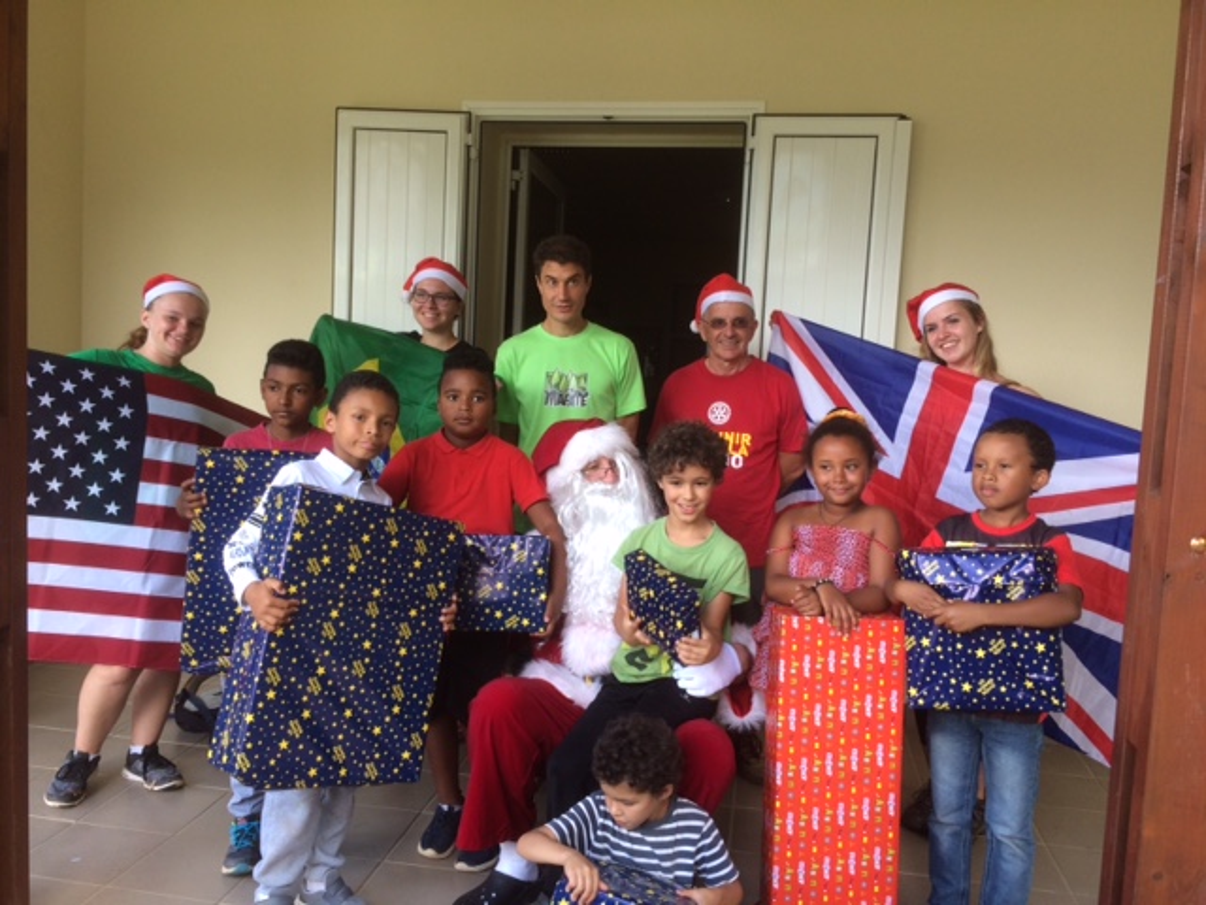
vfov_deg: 48.2
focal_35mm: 29
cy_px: 452
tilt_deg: -5.8
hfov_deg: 61.7
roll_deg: -4.2
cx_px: 603
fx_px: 1010
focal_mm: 4.15
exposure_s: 1/100
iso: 50
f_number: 2.2
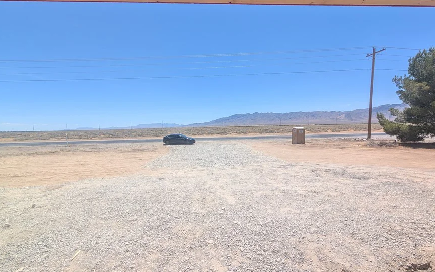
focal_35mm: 15
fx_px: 178
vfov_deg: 74.7
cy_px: 144
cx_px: 218
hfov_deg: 101.5
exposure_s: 1/3906
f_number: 1.7
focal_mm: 2.02
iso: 69
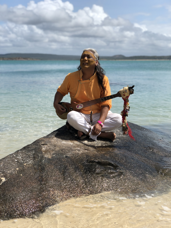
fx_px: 343
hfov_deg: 28.0
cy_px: 114
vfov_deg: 36.8
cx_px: 86
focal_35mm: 52
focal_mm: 6
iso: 16
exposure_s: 1/1171
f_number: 2.4
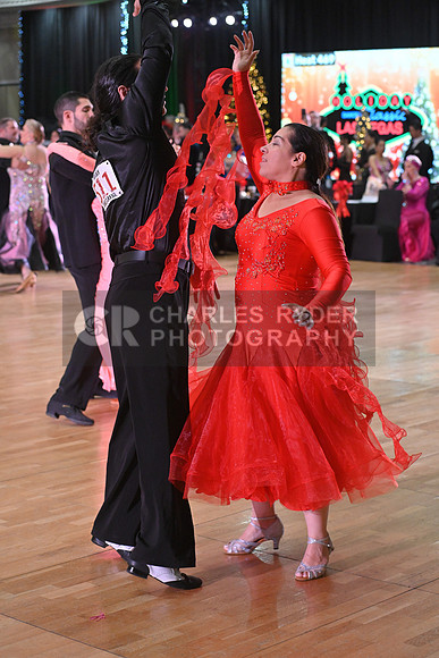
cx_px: 220
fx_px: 1426
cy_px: 329
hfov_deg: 17.5
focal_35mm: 78
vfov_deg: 26.0
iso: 3200
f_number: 5
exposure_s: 1/320
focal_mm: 78
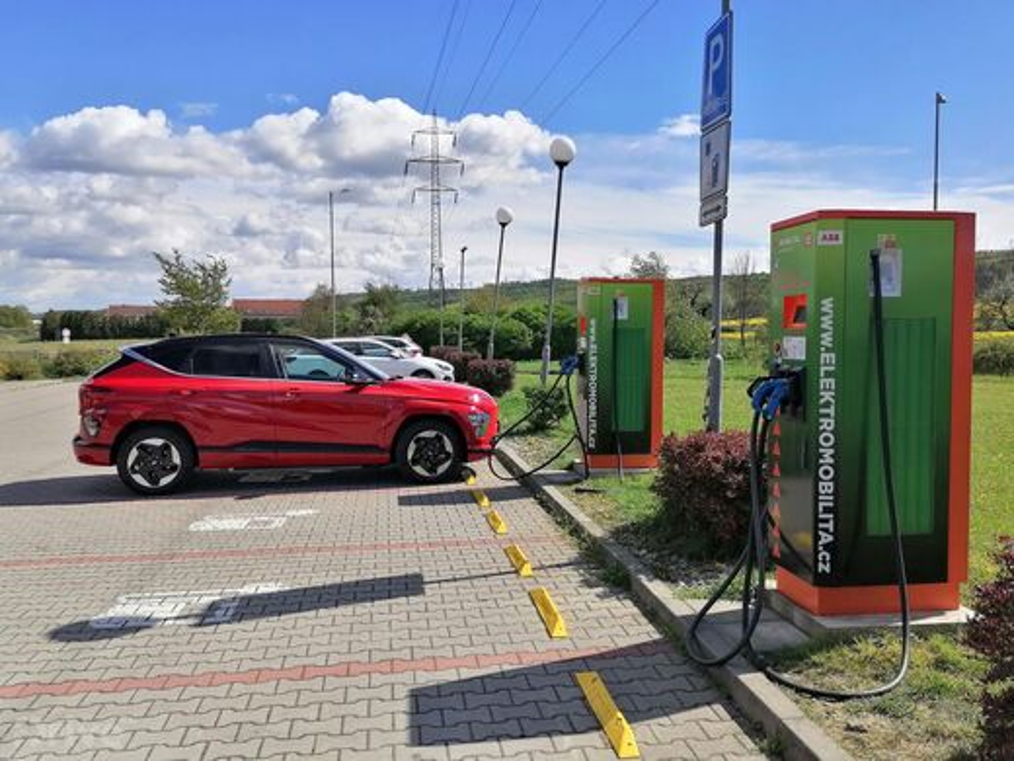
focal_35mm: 31
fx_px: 908
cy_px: 380
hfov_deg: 58.4
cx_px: 507
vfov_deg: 45.4
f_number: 1.8
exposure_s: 1/2028
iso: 50
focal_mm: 5.3
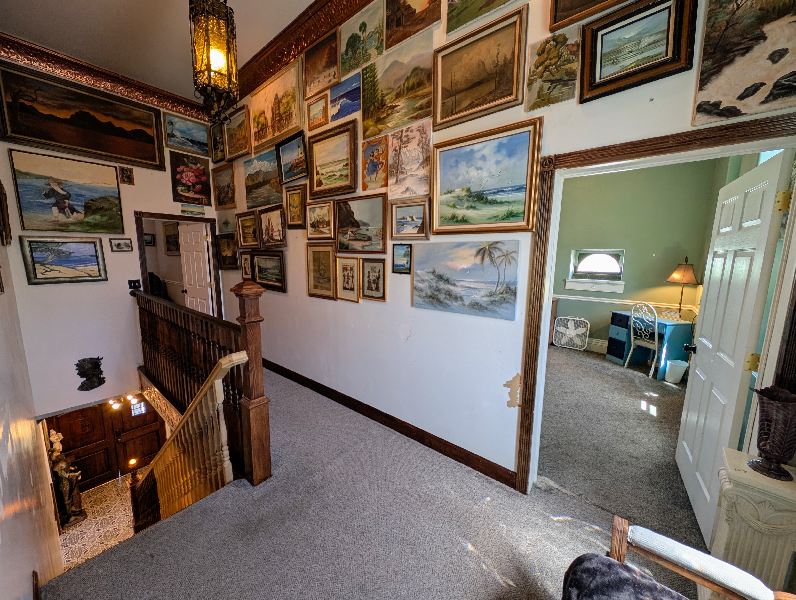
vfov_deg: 94.6
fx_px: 276
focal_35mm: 12
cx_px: 398
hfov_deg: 110.5
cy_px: 300
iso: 32
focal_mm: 2.23
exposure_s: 1/24
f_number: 1.95
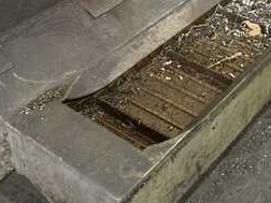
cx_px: 214
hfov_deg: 27.6
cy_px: -4
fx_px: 540
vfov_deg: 20.6
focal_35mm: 69
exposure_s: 1/60
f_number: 1.8
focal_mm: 3
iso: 160
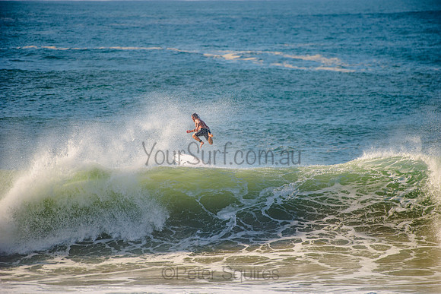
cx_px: 220
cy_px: 147
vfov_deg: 2.8
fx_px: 6126
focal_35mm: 500
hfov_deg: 4.1
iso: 160
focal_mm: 500
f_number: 5.6
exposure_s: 1/1600
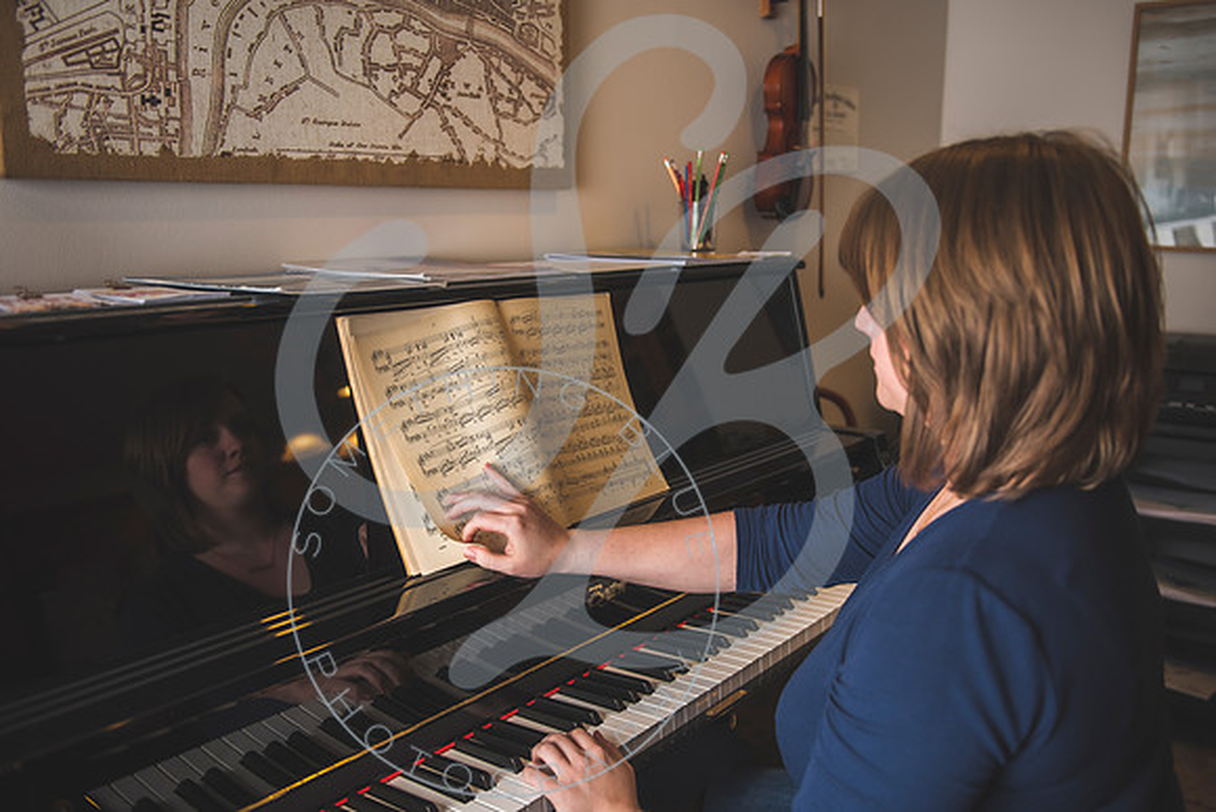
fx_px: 1051
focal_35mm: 31
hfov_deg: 60.1
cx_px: 652
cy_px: 435
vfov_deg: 42.2
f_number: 2.8
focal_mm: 29
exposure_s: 1/125
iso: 100
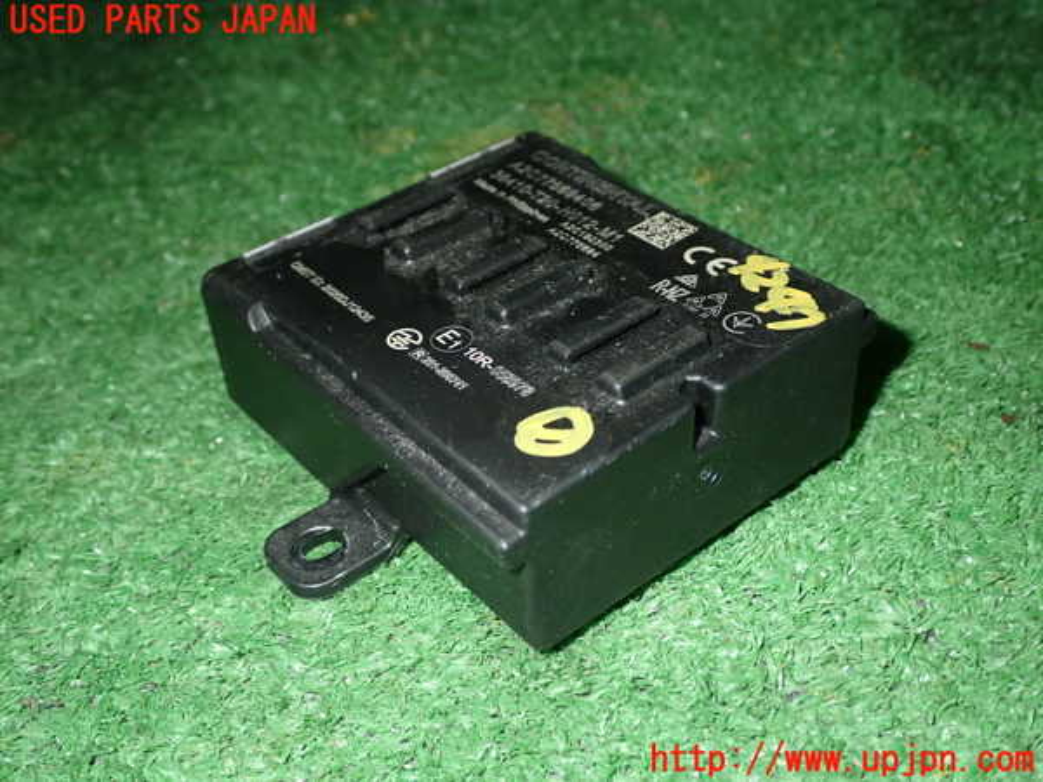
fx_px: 1235
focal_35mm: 41
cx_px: 522
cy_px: 391
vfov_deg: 35.1
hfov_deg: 45.8
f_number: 8
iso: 320
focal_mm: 7.31
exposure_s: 1/40
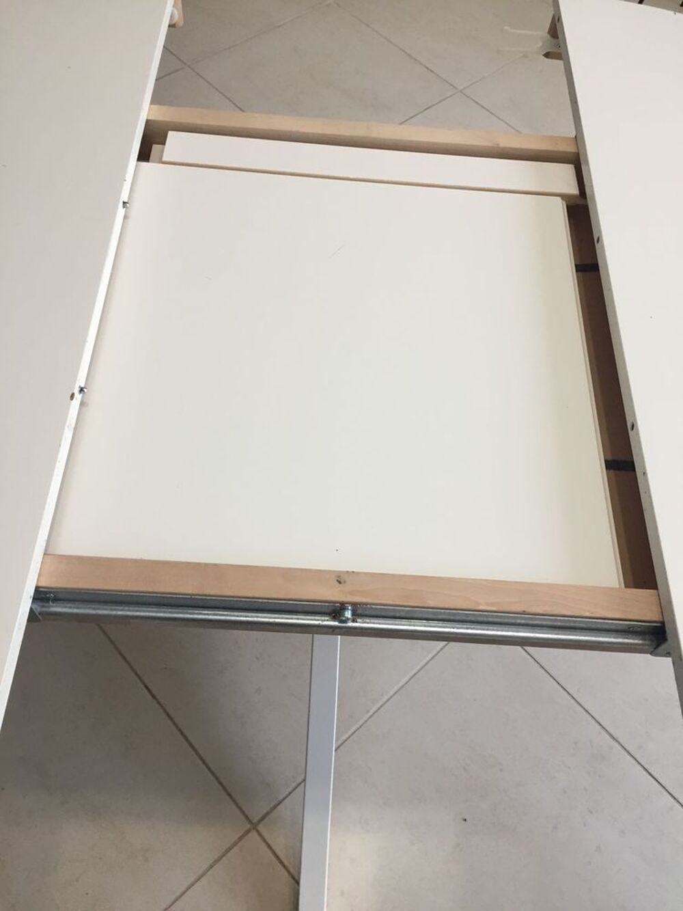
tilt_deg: -57.8
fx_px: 763
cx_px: 342
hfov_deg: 48.2
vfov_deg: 61.7
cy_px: 456
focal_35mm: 29
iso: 64
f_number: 2.2
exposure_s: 1/33
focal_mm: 4.15
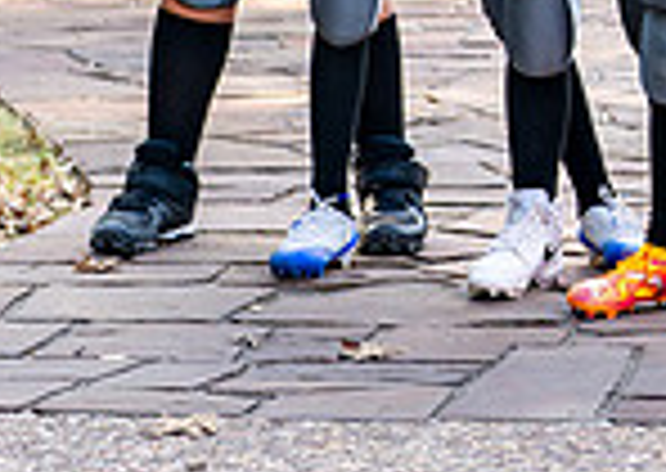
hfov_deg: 7.2
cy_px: -193
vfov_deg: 5.2
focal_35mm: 275
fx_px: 5190
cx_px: 1137
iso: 250
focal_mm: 50
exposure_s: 1/500
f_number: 2.8
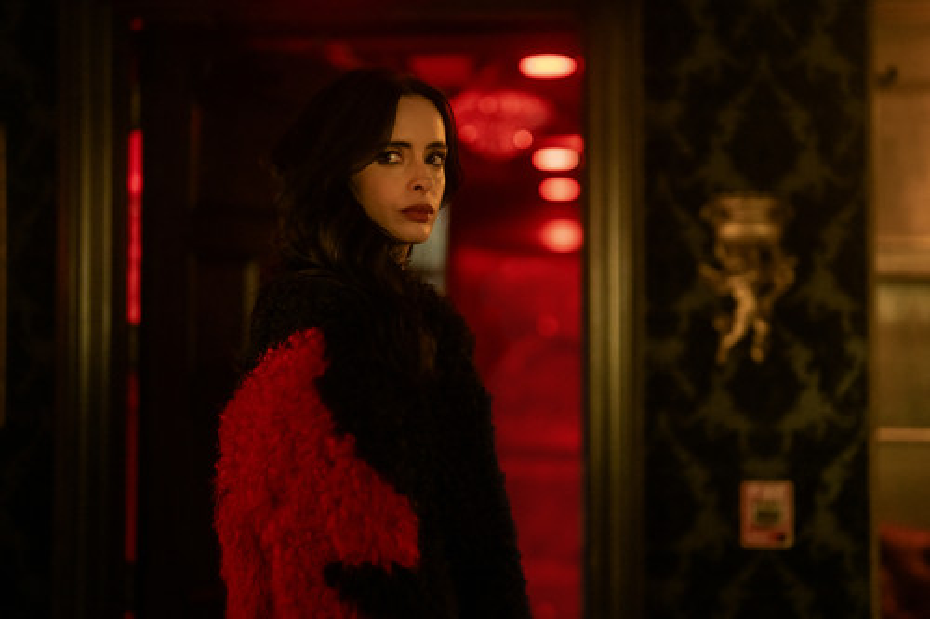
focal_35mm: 50
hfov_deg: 39.6
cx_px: 465
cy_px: 310
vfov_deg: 27.0
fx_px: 1291
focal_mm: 50
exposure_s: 1/250
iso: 1600
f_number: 1.4
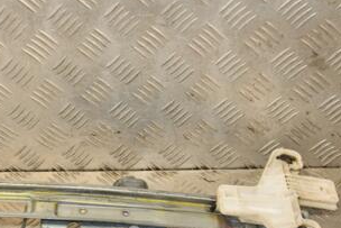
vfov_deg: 18.2
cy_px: 200
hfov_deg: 26.8
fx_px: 701
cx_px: 71
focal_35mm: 74
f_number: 6.3
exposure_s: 1/200
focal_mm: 25
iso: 800
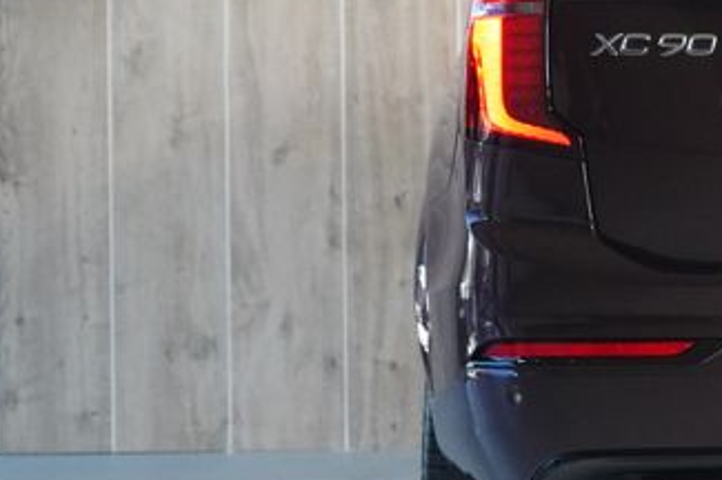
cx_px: 1069
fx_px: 4107
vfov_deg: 6.7
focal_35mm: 205
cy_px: 134
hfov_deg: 9.8
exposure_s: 1/160
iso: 6400
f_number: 5.6
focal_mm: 65
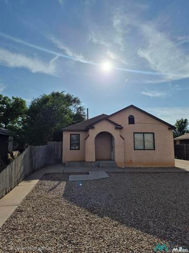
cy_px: 126
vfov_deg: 73.9
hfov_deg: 58.9
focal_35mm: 23
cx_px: 94
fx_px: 167
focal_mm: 5.4
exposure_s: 1/10000
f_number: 1.8
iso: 25
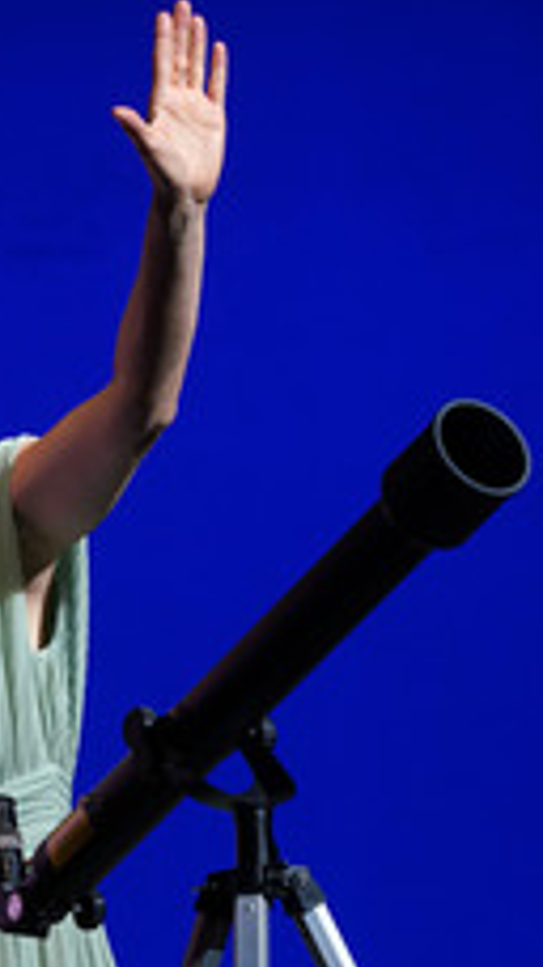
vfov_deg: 7.5
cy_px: 551
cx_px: -23
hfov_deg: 4.2
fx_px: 7383
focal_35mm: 288
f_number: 5.6
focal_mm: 139
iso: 1600
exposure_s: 1/250
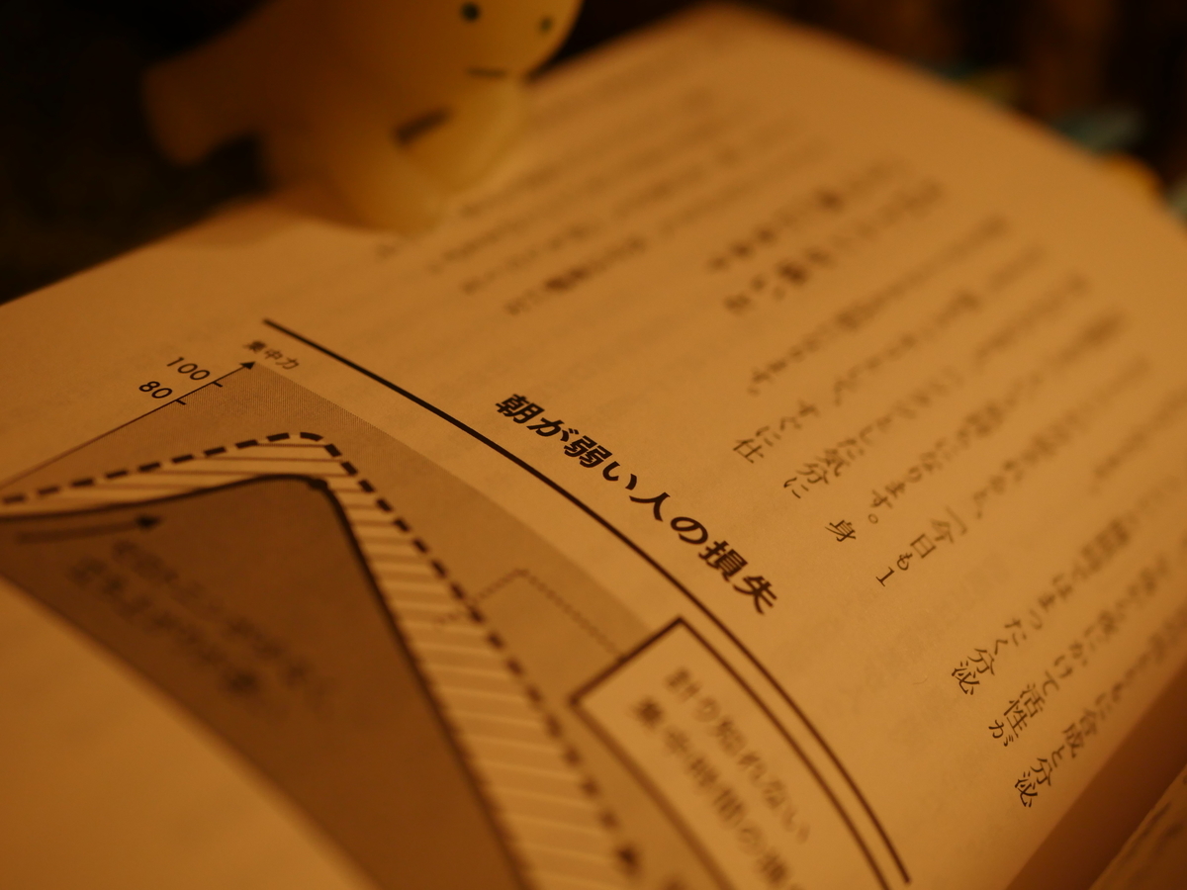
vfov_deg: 29.1
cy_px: 445
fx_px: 1715
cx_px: 594
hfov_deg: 38.2
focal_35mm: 50
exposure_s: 1/60
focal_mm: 25
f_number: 2.5
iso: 800
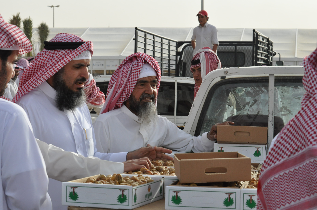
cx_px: 158
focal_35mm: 105
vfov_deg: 13.0
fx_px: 923
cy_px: 105
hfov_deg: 19.5
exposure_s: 1/640
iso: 1000
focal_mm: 70
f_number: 14
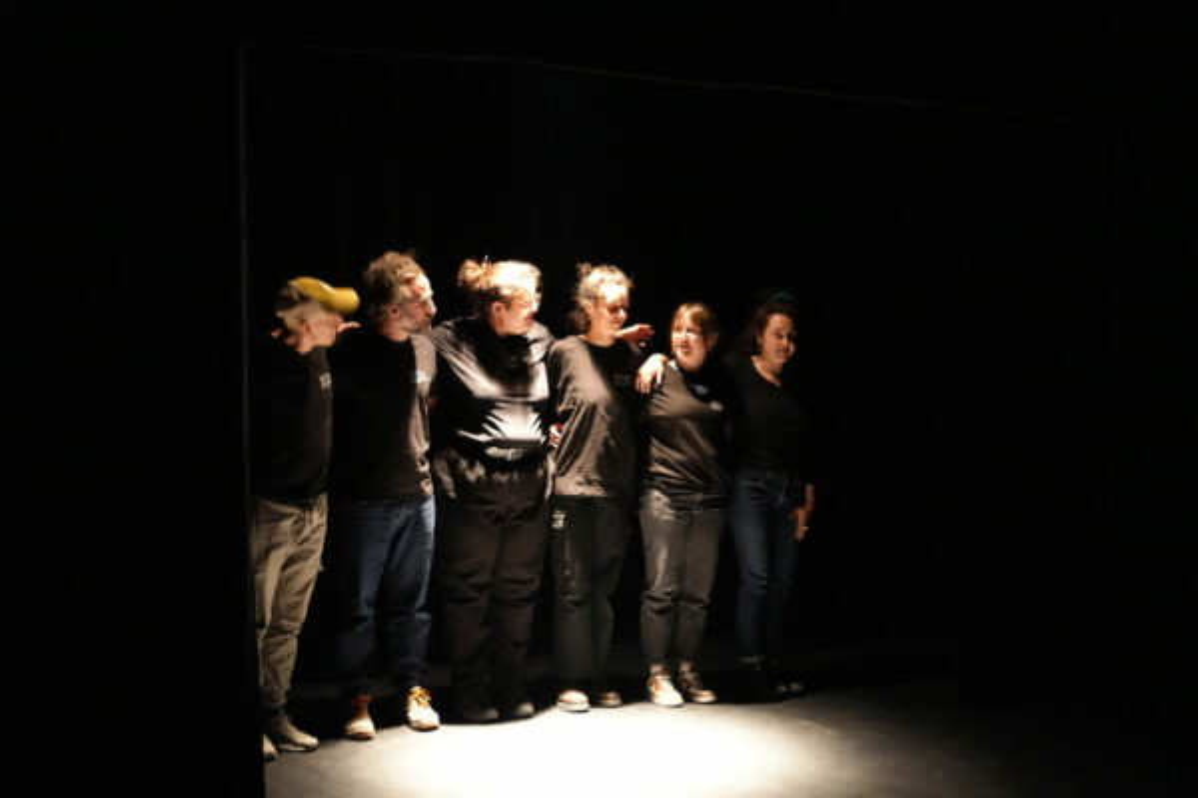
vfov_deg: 26.8
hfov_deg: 39.4
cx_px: 599
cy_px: 399
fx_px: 1674
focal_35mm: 50
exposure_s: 1/25
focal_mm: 50.3
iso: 12800
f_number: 2.8
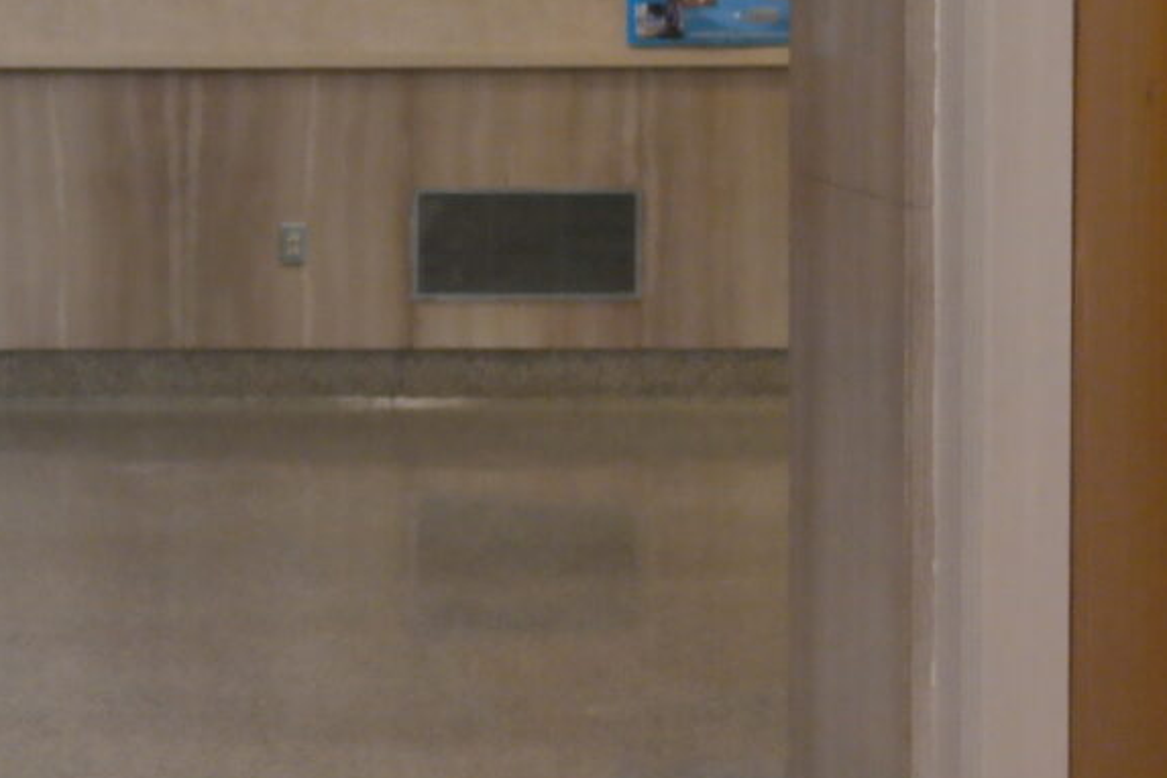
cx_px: -369
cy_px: 21
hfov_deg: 14.6
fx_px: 4343
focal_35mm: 134
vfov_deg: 10.2
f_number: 3.5
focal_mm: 20
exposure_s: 1/40
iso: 800
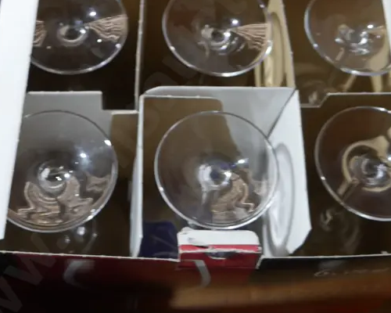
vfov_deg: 26.5
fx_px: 648
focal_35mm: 56
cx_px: 189
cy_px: 52
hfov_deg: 33.6
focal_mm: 14
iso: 800
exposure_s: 1/60
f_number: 3.5
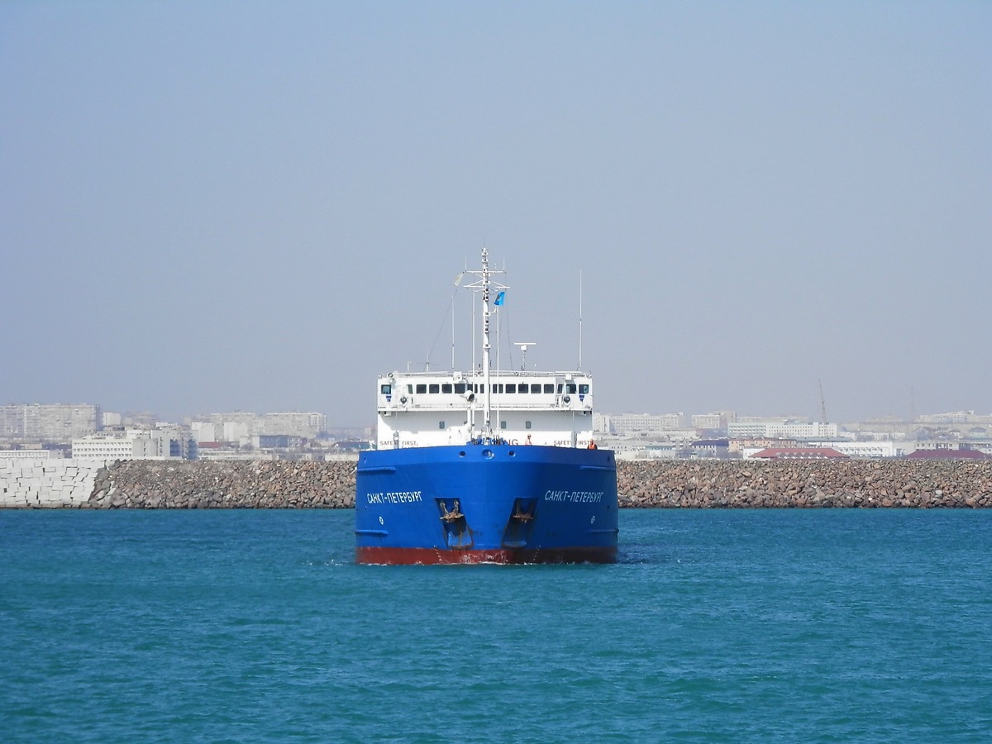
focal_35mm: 248
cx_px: 496
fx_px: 7107
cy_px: 372
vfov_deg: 6.0
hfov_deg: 8.0
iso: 80
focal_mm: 44.4
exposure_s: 1/400
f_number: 6.2
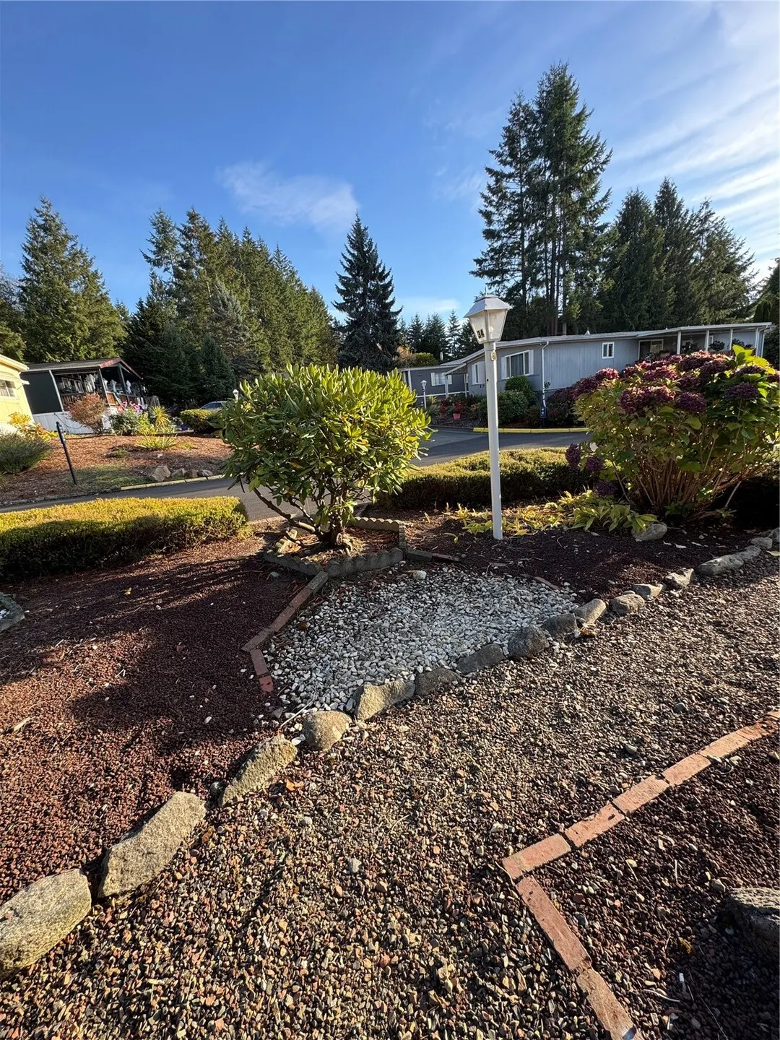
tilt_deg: -14.8
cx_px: 390
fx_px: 421
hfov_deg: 85.7
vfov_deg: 102.1
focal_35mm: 14
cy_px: 520
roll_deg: +6.6
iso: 50
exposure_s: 1/212
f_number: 2.2
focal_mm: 2.22
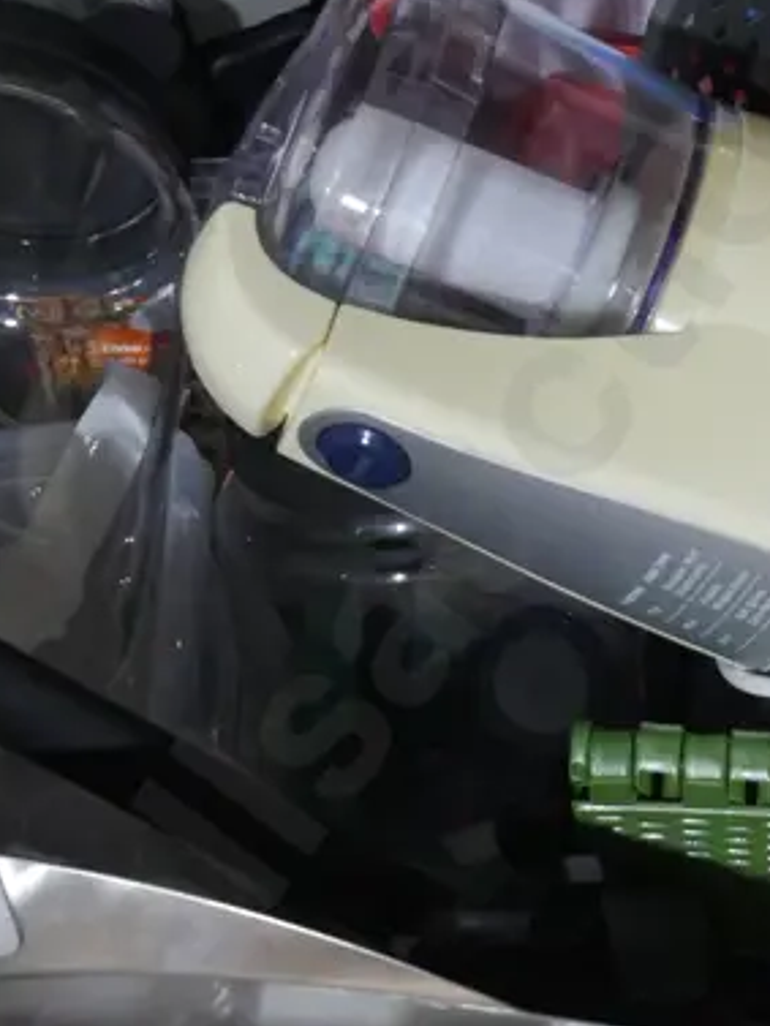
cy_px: 503
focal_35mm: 76
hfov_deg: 19.4
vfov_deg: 25.7
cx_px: 495
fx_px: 2253
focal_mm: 14
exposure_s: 1/60
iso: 2000
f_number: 5.6
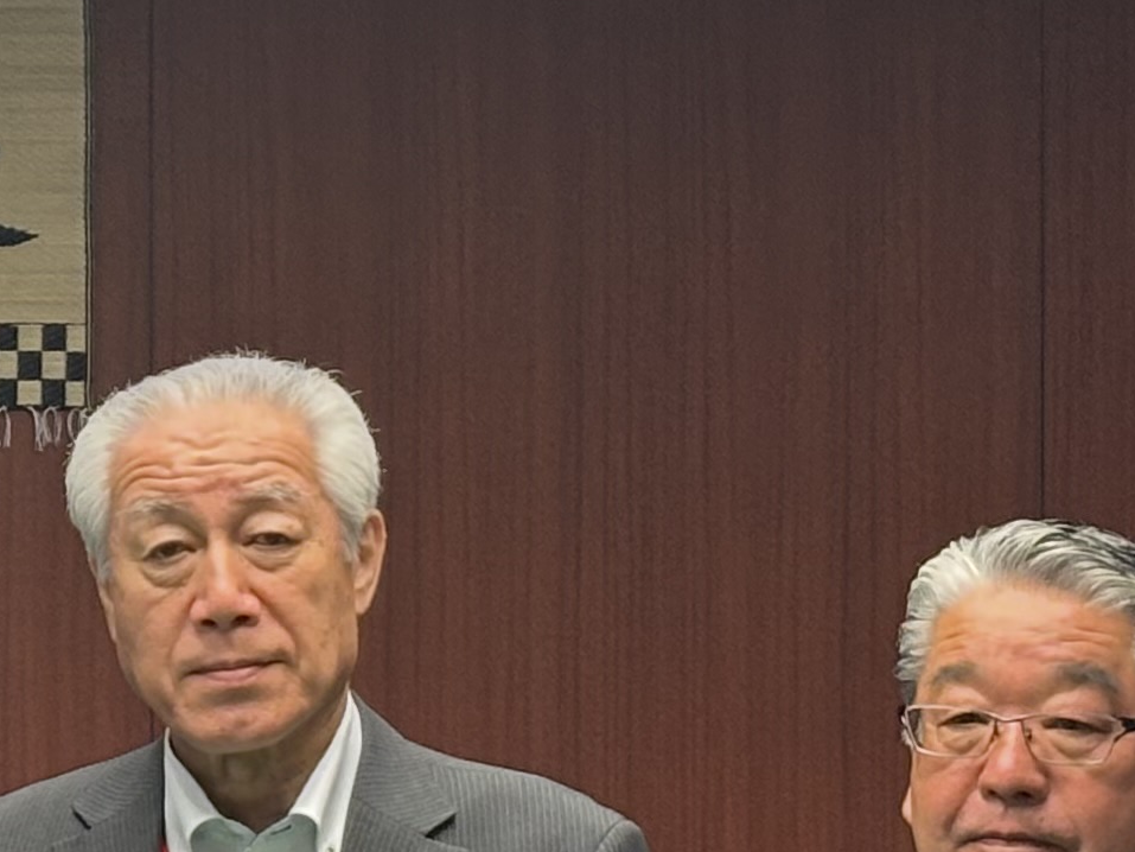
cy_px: 598
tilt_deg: +0.6
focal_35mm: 219
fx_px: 7182
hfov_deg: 8.8
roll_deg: -0.3
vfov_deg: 6.8
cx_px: -502
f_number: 1.6
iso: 80
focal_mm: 5.96
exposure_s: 1/50
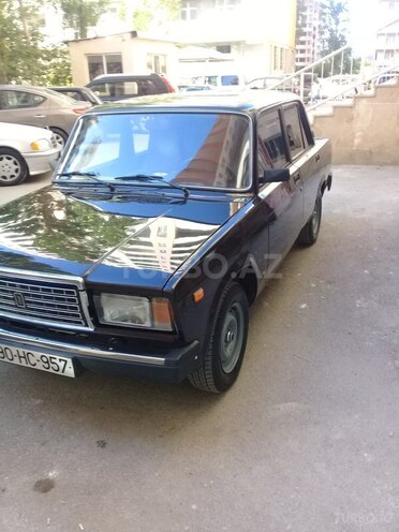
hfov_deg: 45.4
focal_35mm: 31
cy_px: 266
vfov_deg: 58.4
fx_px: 476
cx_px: 200
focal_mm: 3.3
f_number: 2.2
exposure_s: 1/60
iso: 64
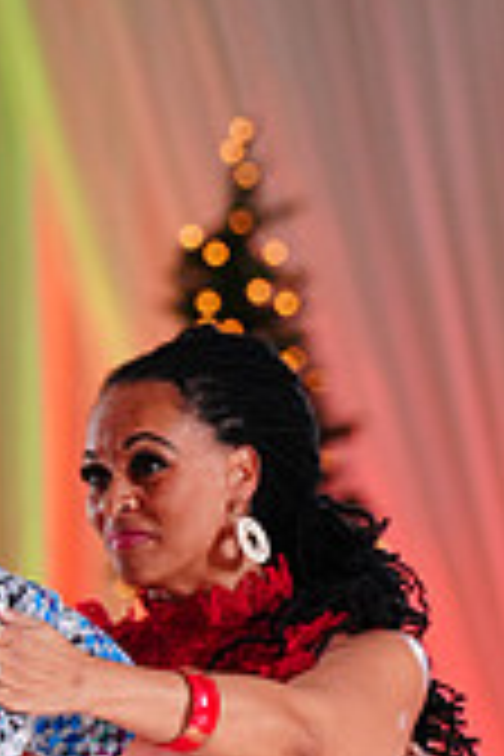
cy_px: 1098
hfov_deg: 2.0
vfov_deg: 3.0
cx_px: -74
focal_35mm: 692
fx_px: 14531
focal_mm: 200
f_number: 5
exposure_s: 1/200
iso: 1600
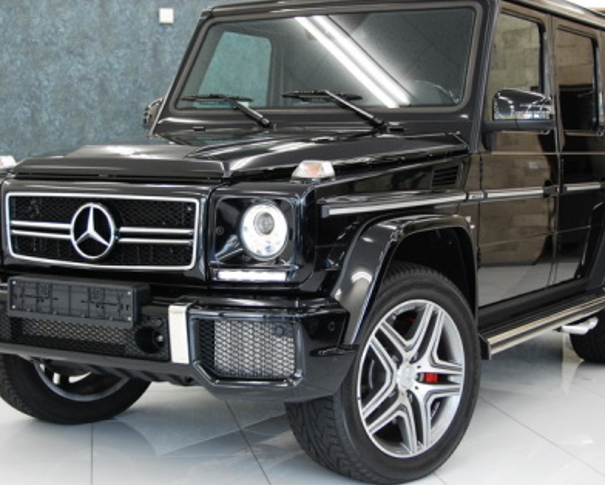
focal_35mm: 61
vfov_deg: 25.0
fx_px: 1093
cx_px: 290
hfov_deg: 30.9
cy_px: 228
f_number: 4.2
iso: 800
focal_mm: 32
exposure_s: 1/125
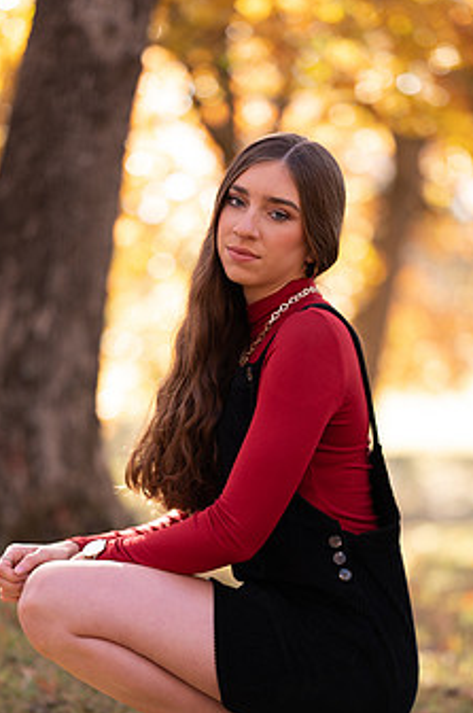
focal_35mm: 114
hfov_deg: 12.0
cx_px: 228
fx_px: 2254
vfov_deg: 18.0
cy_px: 431
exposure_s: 1/250
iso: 125
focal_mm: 85
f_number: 1.8
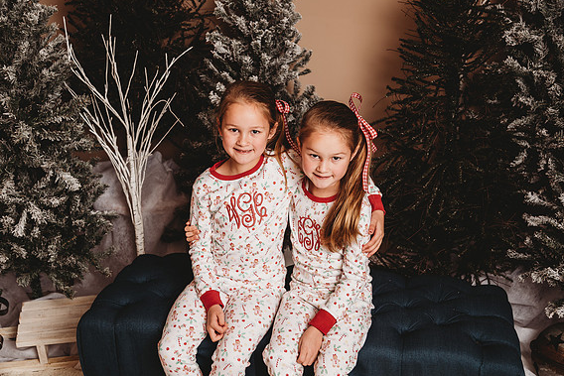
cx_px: 280
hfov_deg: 41.9
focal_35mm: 47
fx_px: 736
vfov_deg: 28.7
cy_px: 189
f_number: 4
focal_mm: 46
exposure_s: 1/160
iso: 100
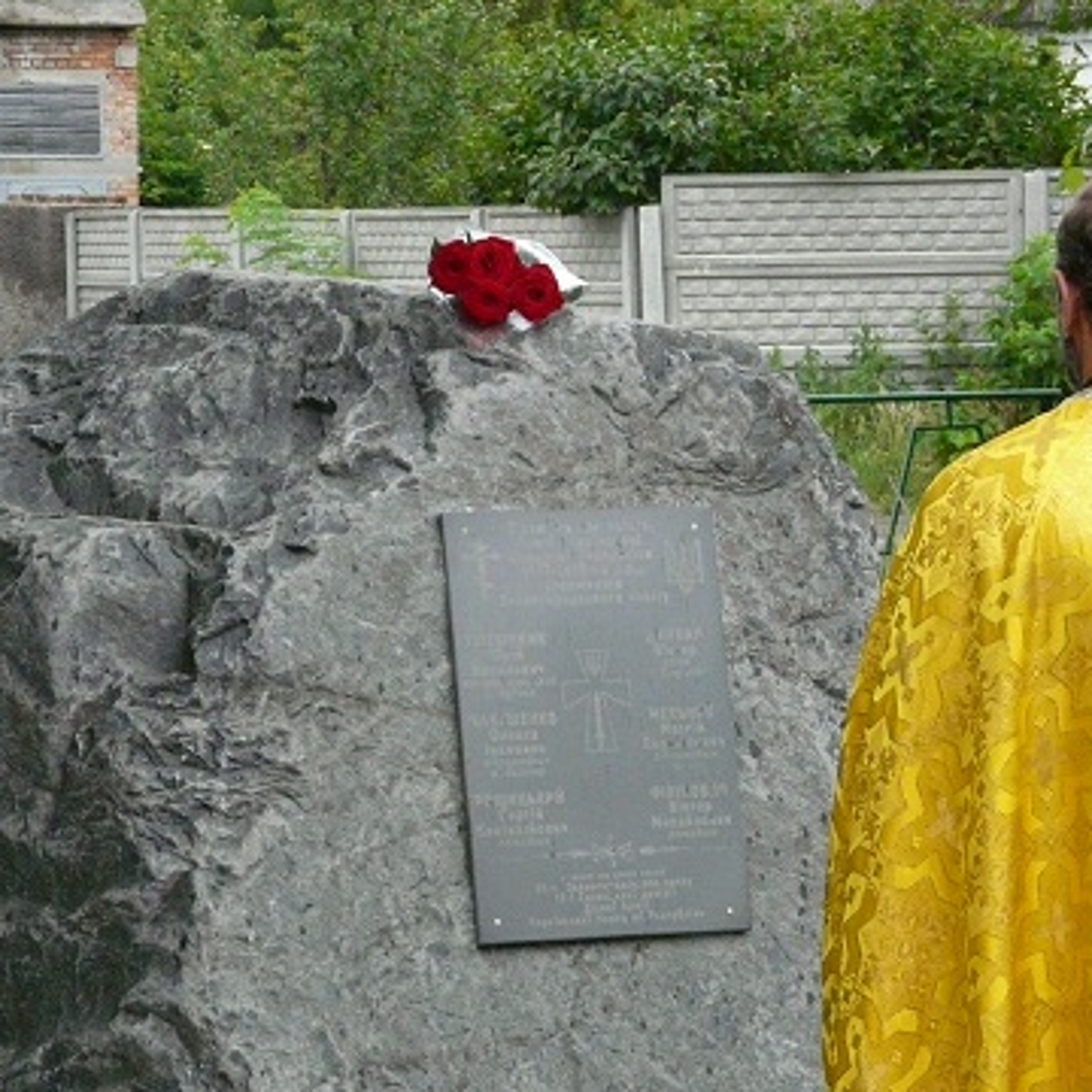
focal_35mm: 131
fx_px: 4675
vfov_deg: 13.3
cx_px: 676
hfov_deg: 13.3
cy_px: 616
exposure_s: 1/200
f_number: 3.6
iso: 500
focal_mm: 14.7
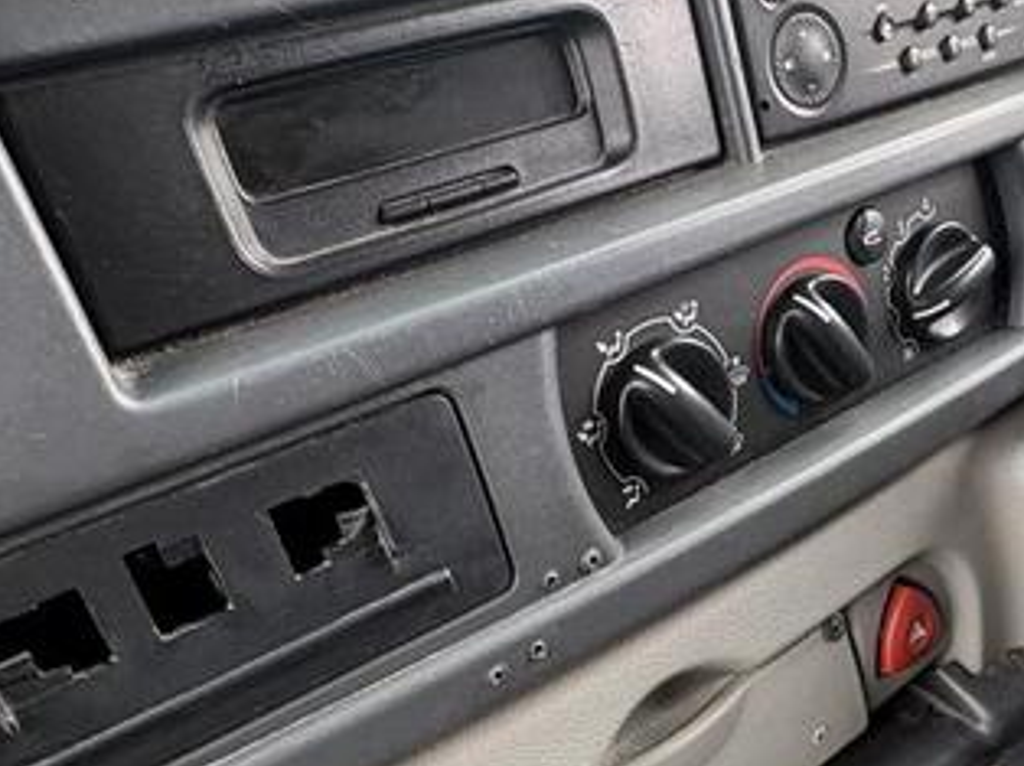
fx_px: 1182
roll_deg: +5.4
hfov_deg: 45.1
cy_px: 535
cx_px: 776
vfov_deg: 35.4
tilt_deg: -34.0
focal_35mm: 40
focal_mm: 2.22
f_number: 2.2
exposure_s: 1/99
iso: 125
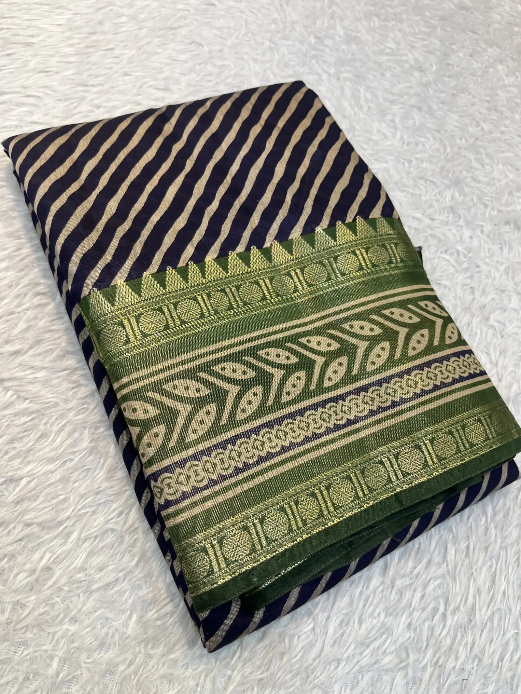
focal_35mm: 26
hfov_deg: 53.1
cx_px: 260
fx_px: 522
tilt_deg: -63.6
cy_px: 347
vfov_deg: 67.3
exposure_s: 1/122
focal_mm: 5.1
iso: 100
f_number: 1.6
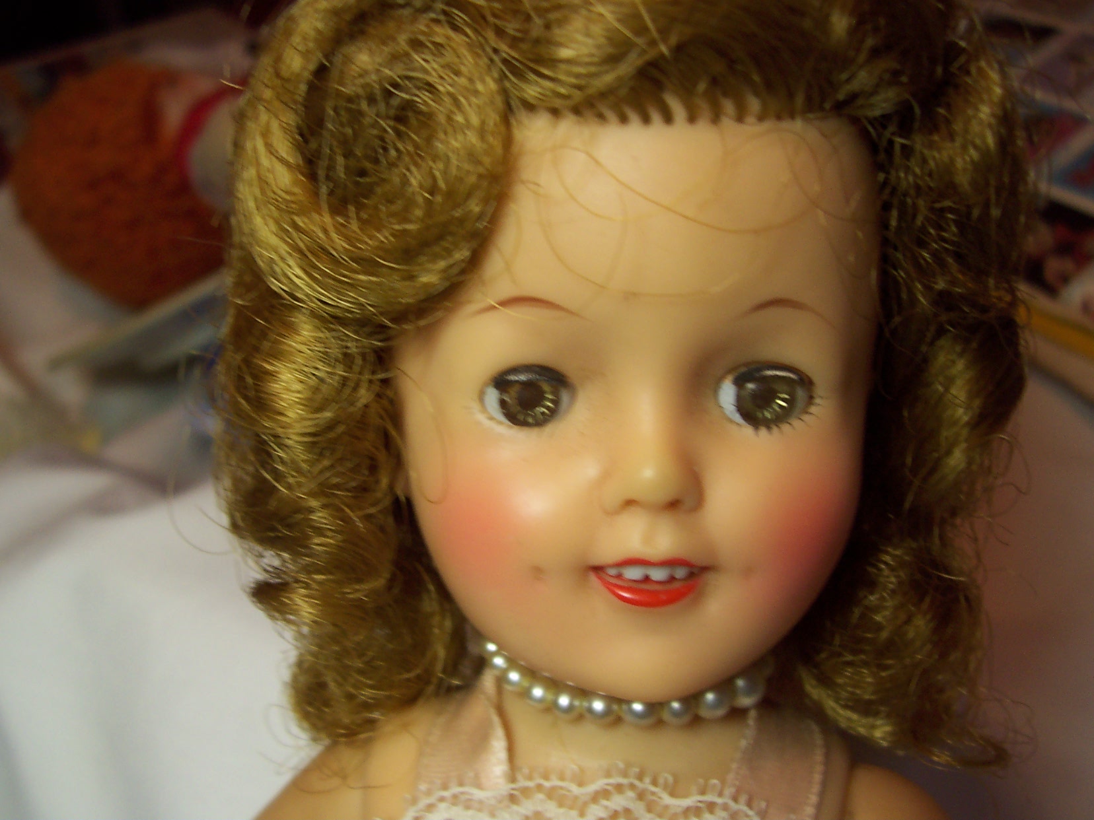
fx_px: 1169
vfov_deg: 38.7
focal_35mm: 37
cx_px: 547
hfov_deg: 50.1
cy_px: 410
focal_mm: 5.6
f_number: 2.8
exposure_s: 1/30
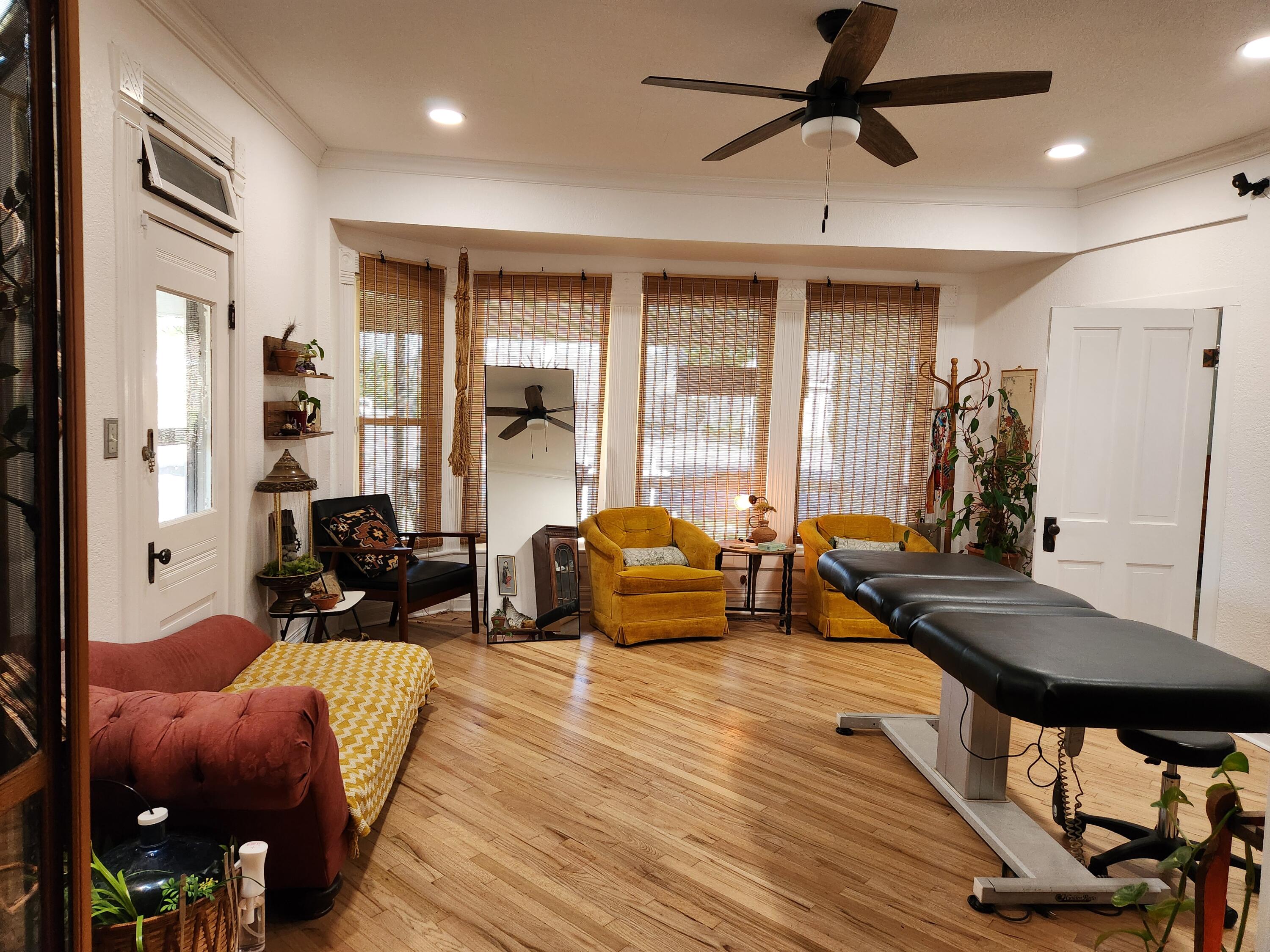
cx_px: 635
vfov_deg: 58.9
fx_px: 844
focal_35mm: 23
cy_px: 476
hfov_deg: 73.9
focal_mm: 5.4
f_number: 1.8
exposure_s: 1/120
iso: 250
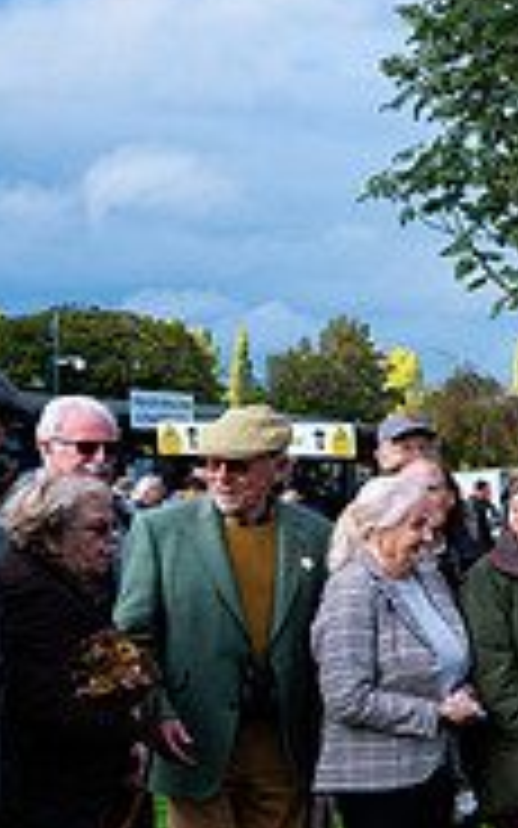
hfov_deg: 13.5
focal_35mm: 77
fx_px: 1739
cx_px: 1149
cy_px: 585
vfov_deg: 26.6
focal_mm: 24
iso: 500
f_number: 4
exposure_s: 1/2000
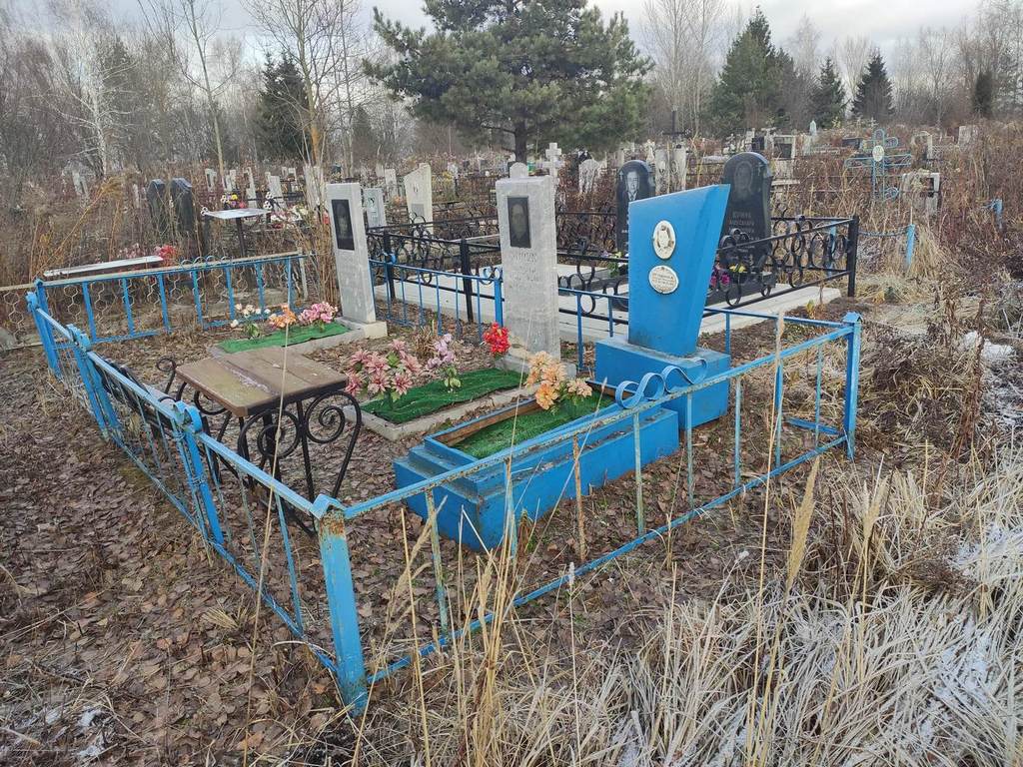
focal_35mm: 26
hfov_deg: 67.3
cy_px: 384
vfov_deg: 53.1
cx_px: 512
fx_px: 768
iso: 112
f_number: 1.75
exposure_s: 1/447
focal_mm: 4.77
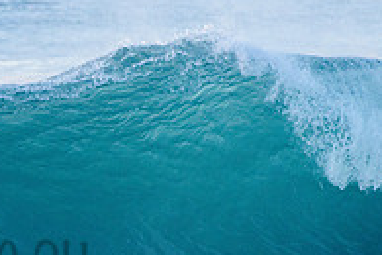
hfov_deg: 1.4
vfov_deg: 0.9
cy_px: 232
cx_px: -119
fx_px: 15788
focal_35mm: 1488
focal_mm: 500
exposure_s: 1/1600
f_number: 5.6
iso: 720
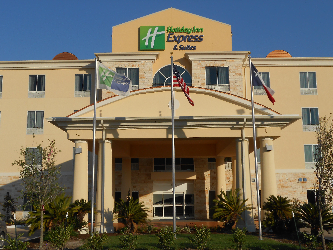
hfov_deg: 42.9
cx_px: 166
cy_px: 125
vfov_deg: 32.9
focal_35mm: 44
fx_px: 423
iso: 80
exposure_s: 1/1000
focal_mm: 7.8
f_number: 4.5
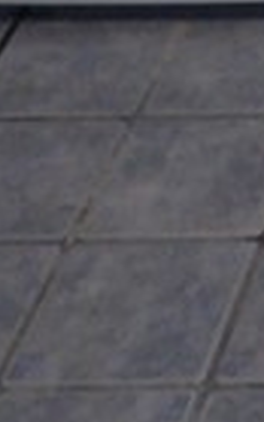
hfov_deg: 6.2
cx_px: 938
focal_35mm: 187
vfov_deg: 9.6
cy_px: -668
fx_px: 2150
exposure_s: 1/33
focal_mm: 4.3
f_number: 3.2
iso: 200
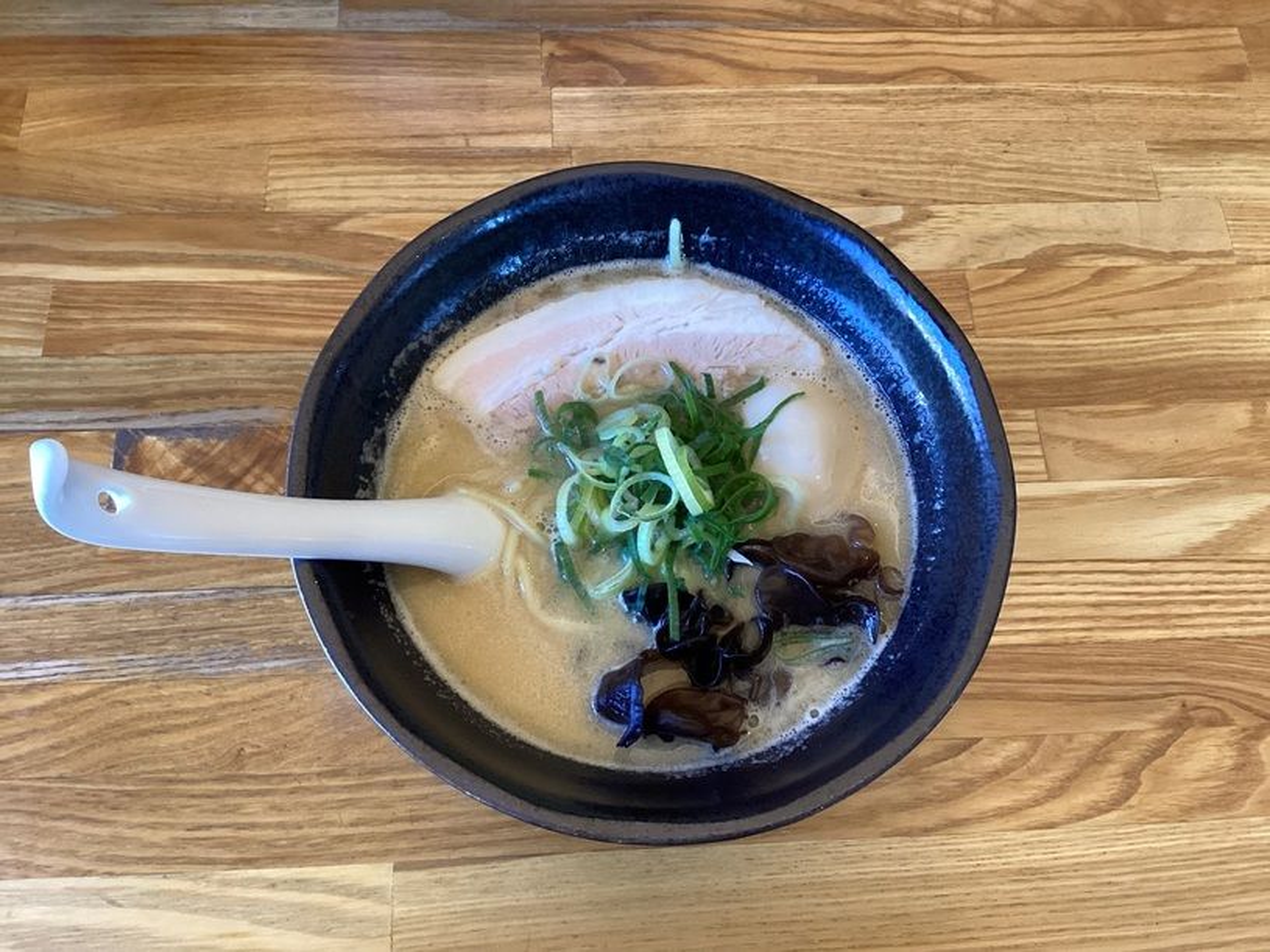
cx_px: 635
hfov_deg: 58.4
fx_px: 1137
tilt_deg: -69.2
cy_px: 476
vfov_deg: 45.4
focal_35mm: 31
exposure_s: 1/60
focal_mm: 3.3
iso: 320
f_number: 2.4
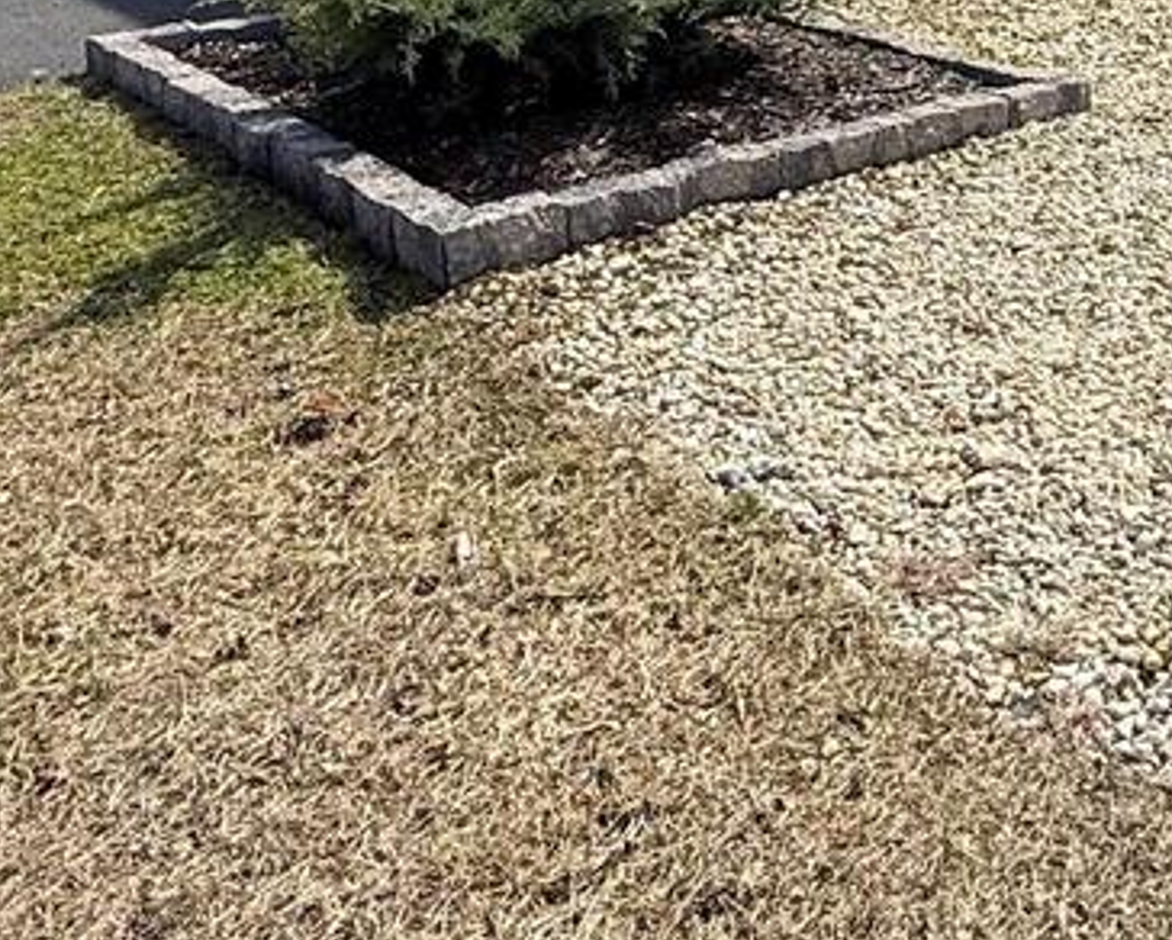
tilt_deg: -2.9
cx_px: 1220
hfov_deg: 31.6
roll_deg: +0.1
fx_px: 1875
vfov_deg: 24.9
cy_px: -241
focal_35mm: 54
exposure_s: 1/1901
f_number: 2.2
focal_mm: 2.22
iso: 64
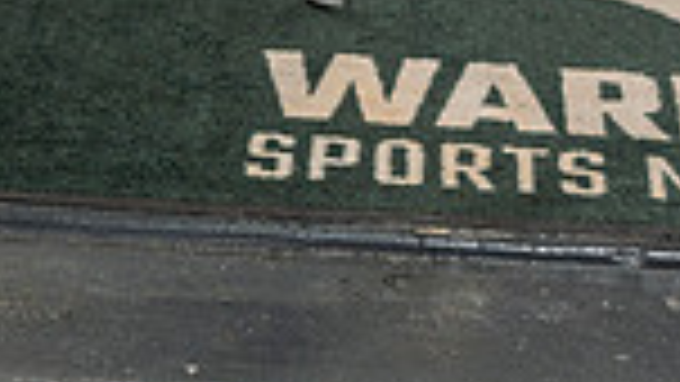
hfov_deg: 15.4
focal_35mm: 137
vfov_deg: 8.1
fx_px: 2471
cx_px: 671
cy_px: -589
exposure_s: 1/250
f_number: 7.1
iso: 800
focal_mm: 44
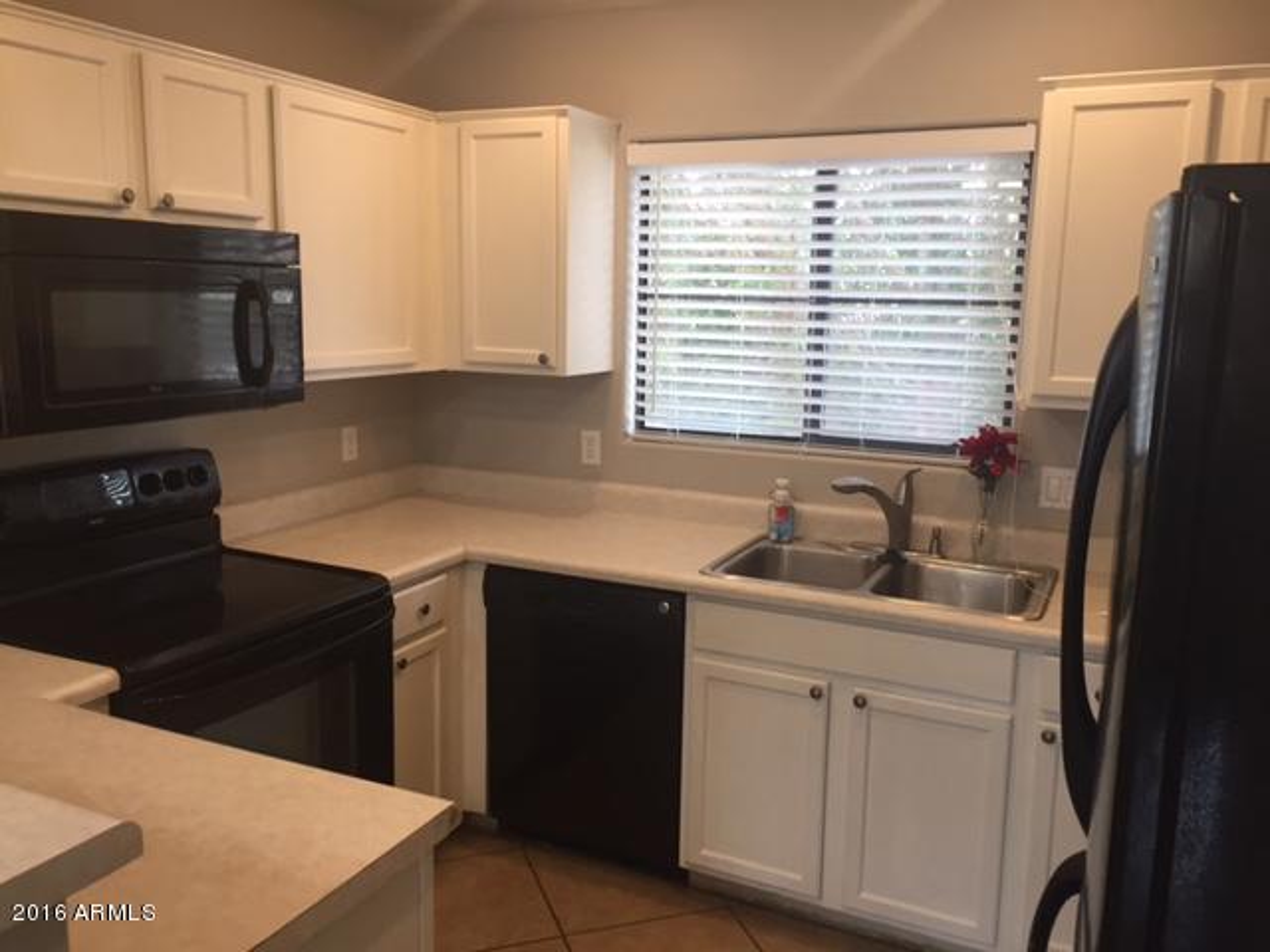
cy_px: 476
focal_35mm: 29
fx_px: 1064
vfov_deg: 48.2
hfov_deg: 61.7
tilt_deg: -11.0
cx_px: 635
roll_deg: -1.6
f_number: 2.2
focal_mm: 4.15
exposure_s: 1/30
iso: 64
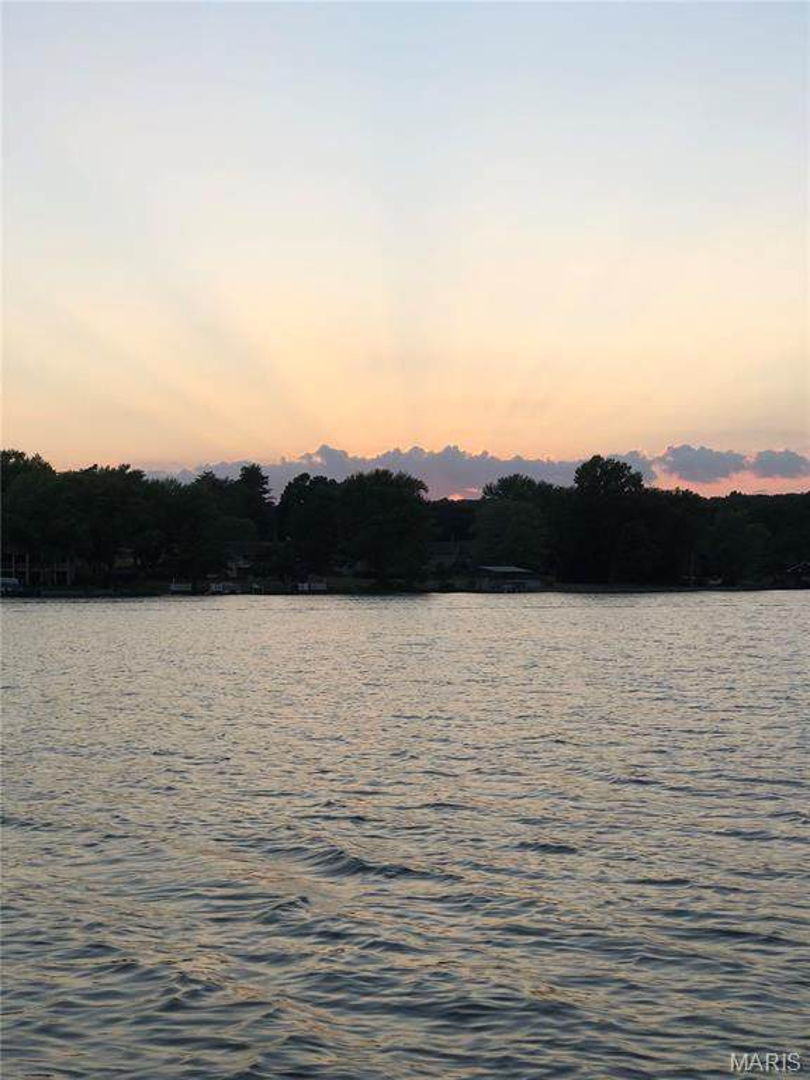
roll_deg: -1.1
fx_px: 1778
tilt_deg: +1.7
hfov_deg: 25.7
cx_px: 405
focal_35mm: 57
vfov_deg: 33.8
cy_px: 540
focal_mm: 6.6
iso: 20
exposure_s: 1/236
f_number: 2.8
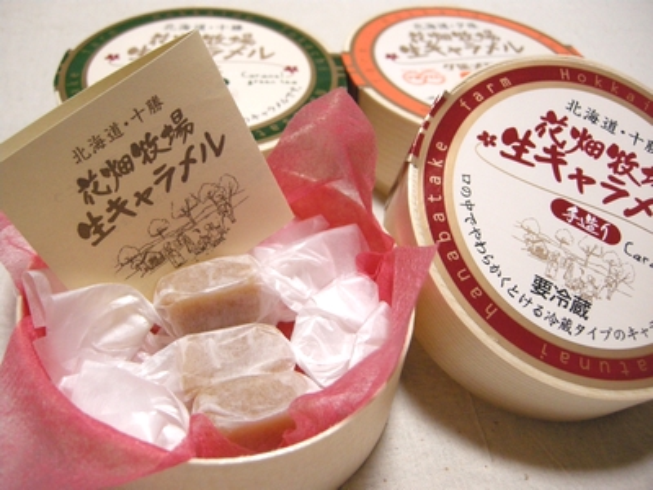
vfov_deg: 40.7
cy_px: 245
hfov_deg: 52.6
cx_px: 326
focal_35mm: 35
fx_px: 660
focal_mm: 7.5
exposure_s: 1/27
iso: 400
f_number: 2.7
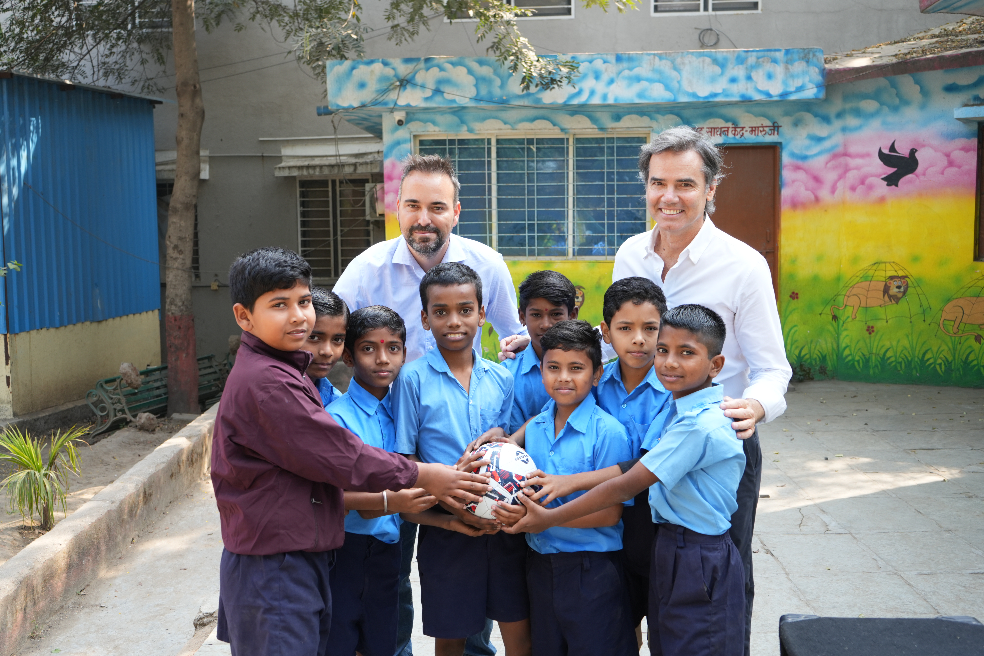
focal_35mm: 36
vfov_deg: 36.9
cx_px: 492
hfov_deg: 53.1
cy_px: 328
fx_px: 984
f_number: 5.6
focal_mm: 36
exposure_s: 1/200
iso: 400
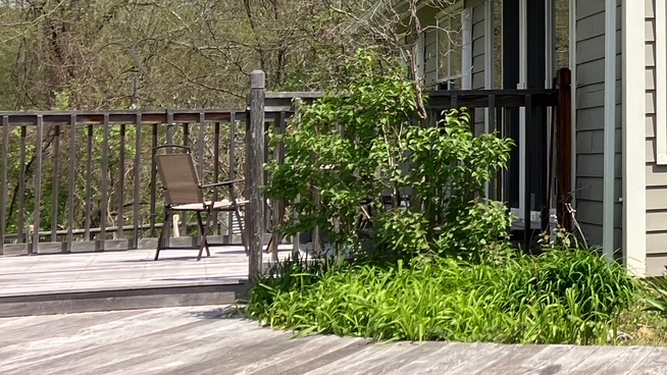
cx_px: 918
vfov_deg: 12.7
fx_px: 1663
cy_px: -8
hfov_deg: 20.3
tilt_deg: +4.6
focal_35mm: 94
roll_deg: +1.0
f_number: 1.8
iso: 32
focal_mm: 3.99
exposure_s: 1/2088
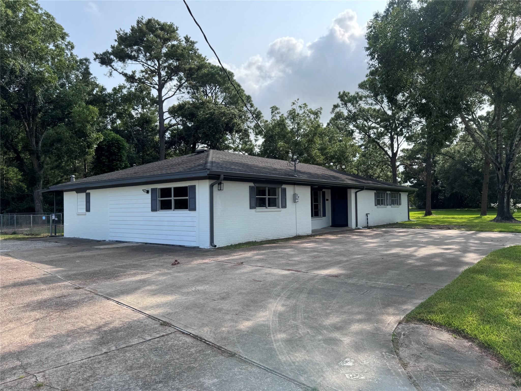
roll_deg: +0.5
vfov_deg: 56.8
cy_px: 196
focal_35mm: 24
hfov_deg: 71.6
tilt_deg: +0.4
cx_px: 260
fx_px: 361
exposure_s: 1/2174
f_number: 1.78
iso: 80
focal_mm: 6.76
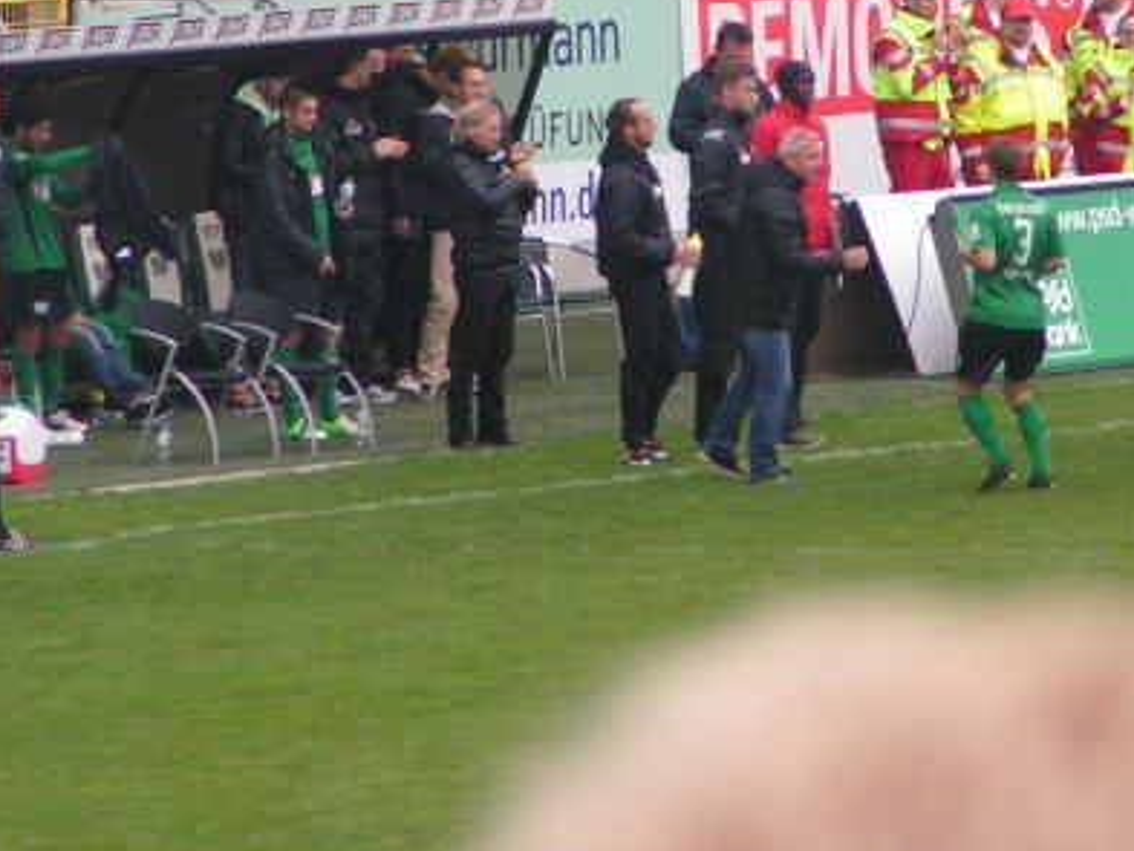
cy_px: 38
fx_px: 25364
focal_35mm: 774
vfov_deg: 1.9
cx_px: 589
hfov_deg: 2.6
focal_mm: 58
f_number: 3.5
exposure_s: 1/400
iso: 200
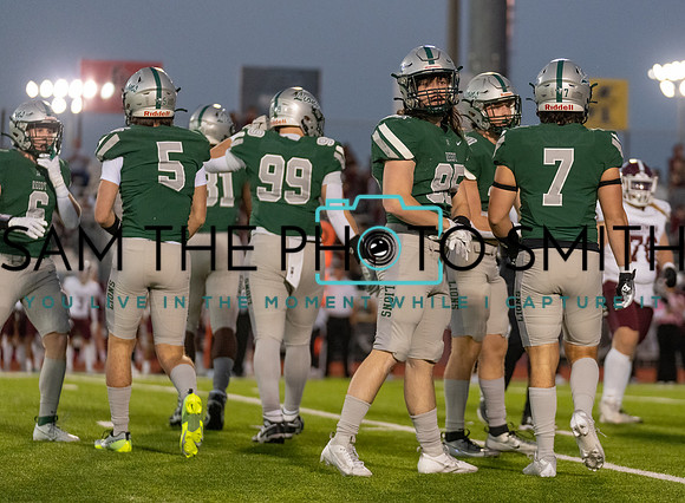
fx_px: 3468
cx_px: 435
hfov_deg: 11.3
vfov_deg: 8.3
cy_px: 244
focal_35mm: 177
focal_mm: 136
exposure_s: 1/1250
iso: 5000
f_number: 2.8
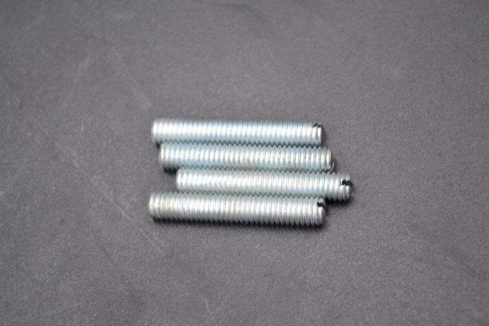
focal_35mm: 82
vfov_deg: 16.6
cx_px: 244
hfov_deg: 24.6
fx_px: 1121
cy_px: 163
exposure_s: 1/30
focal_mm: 55
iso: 400
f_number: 5.6
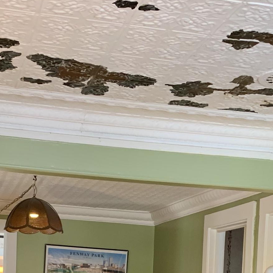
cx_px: 113
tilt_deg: -2.0
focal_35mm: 79
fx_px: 705
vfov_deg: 20.5
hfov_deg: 21.9
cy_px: 328
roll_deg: -3.0
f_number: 1.8
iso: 200
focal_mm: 4.25
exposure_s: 1/60
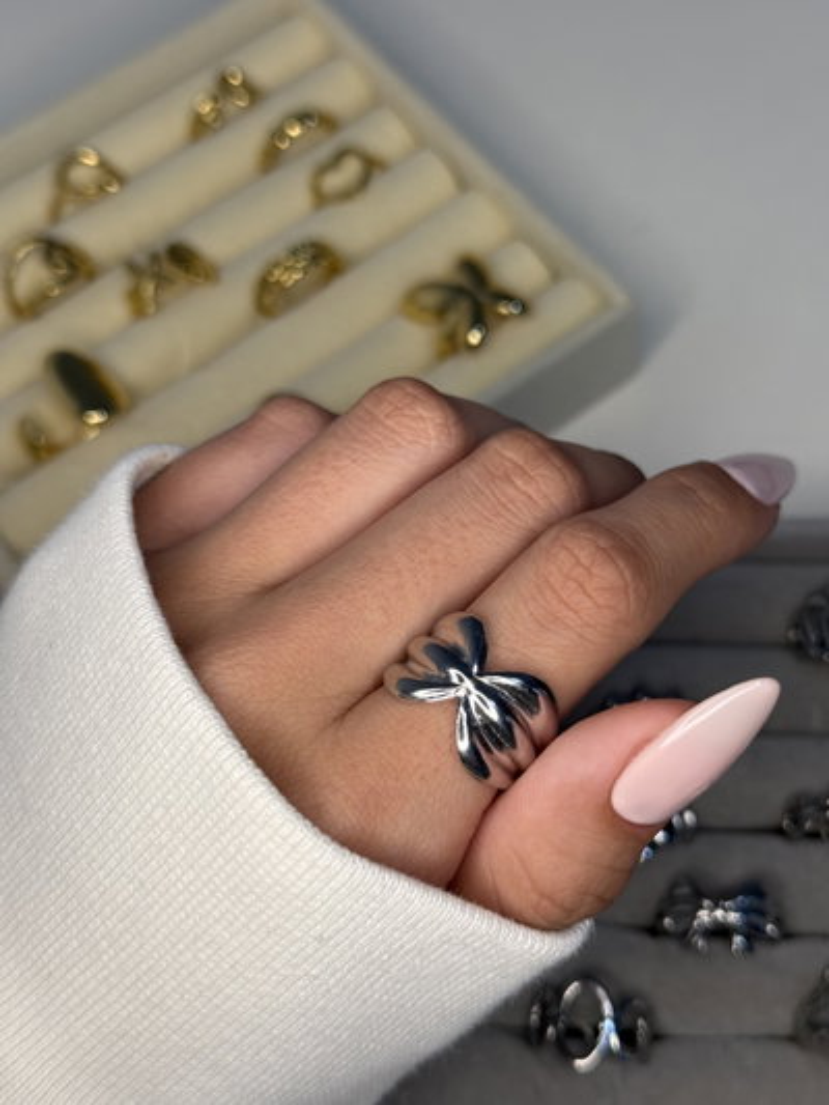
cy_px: 552
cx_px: 414
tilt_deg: -60.9
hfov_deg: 30.3
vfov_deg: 39.6
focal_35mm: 48
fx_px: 1532
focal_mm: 6.76
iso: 100
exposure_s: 1/112
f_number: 1.78
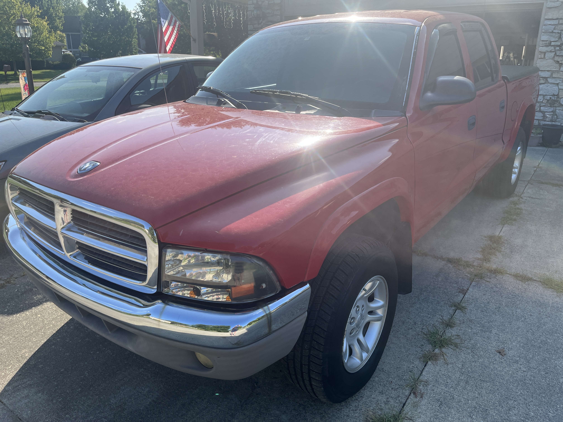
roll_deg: +0.2
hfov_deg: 67.3
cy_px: 211
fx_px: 423
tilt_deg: -18.2
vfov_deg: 53.1
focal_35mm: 26
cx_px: 282
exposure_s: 1/1890
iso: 50
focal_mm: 5.1
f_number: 1.6
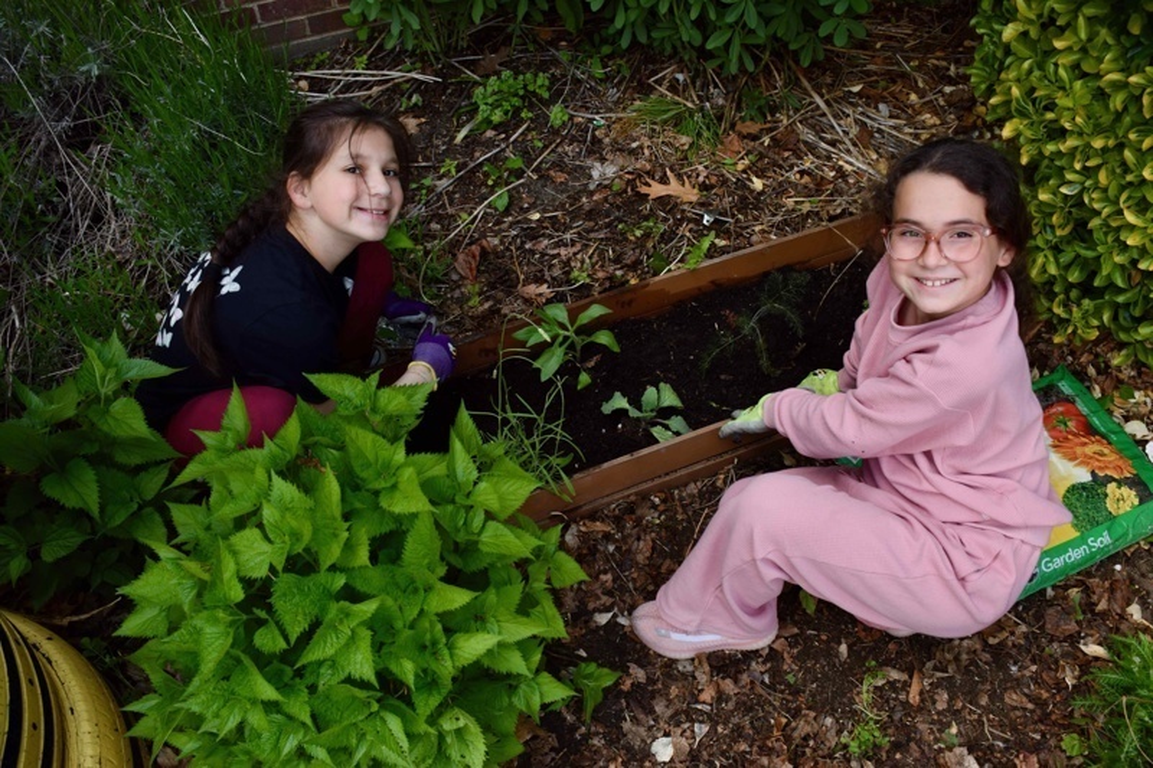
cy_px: 384
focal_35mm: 27
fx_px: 865
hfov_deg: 67.4
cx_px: 576
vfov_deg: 47.9
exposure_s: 1/160
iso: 200
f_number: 5.6
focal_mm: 18
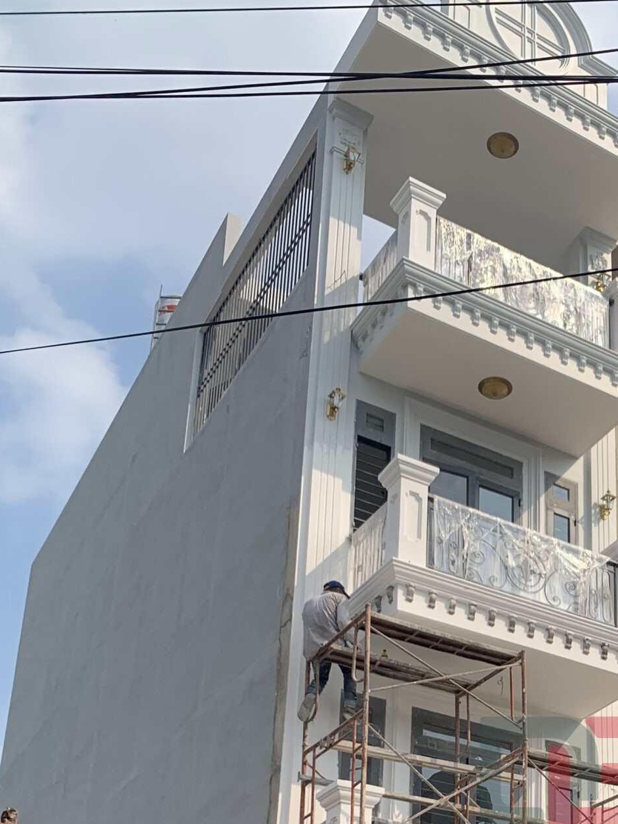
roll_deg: +0.3
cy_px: 800
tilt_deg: +20.5
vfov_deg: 33.5
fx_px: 1262
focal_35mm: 53
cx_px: 574
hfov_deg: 26.5
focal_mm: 4.25
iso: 25
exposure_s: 1/2481
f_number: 1.8
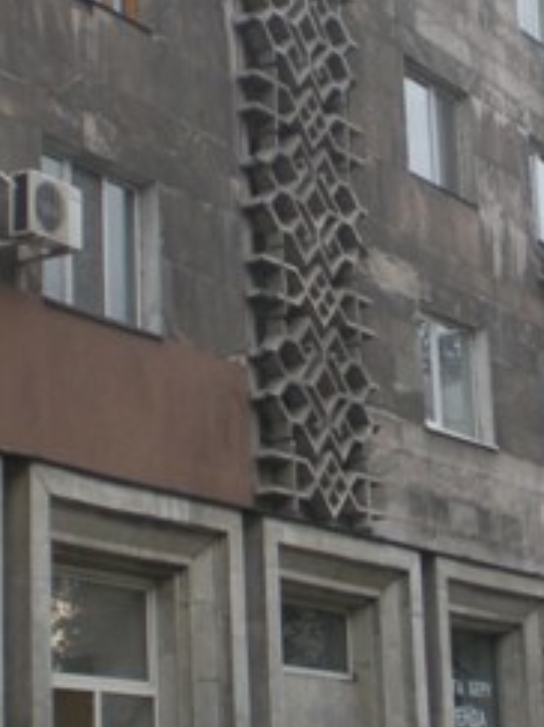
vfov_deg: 19.6
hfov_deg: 14.8
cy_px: 275
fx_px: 2097
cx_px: 236
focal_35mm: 100
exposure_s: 1/62
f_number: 3.1
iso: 73
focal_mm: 6.3
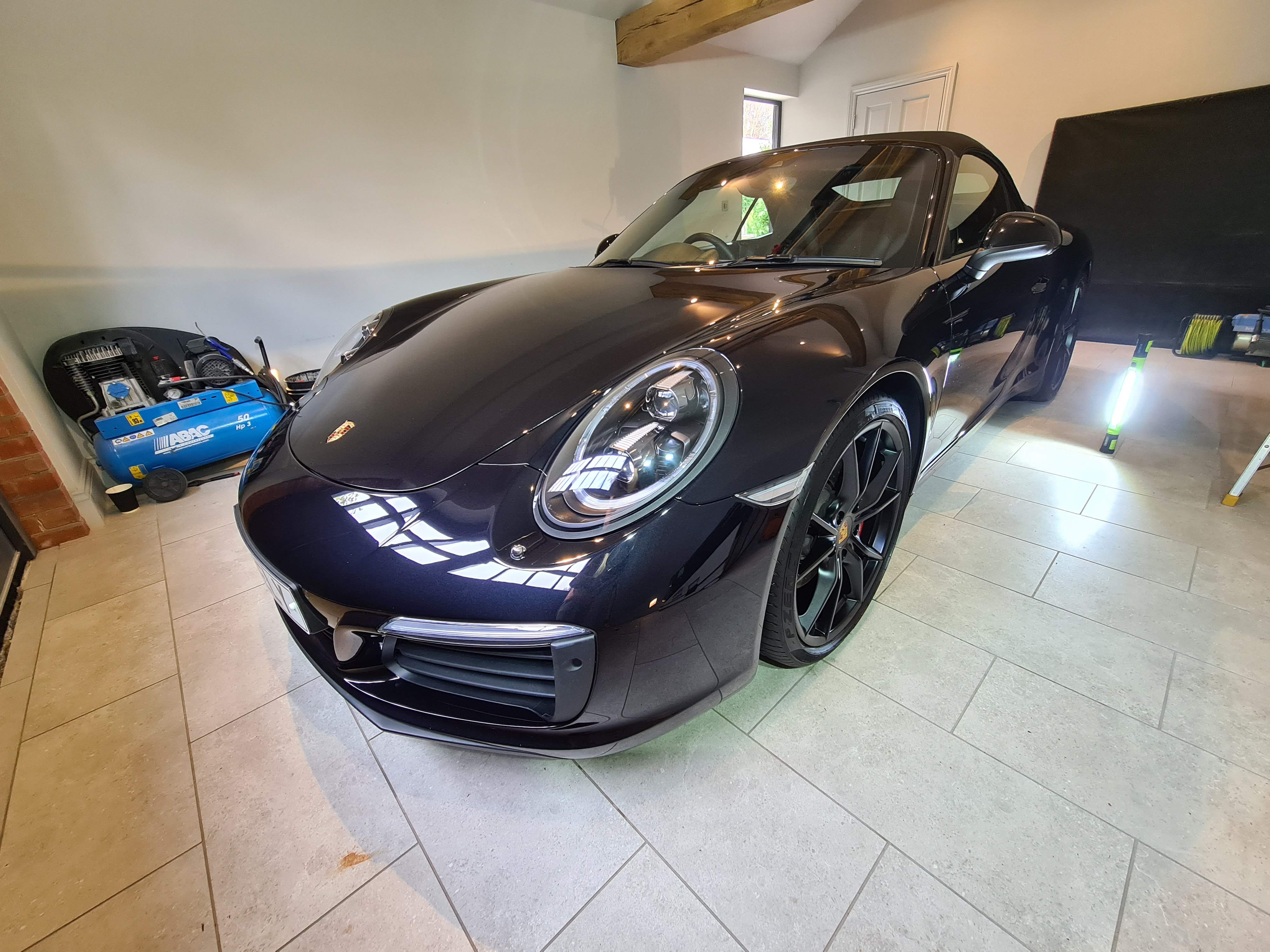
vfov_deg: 89.9
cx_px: 635
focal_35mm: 13
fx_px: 477
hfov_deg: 106.2
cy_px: 476
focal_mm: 2.22
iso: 200
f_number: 2.2
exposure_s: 1/50
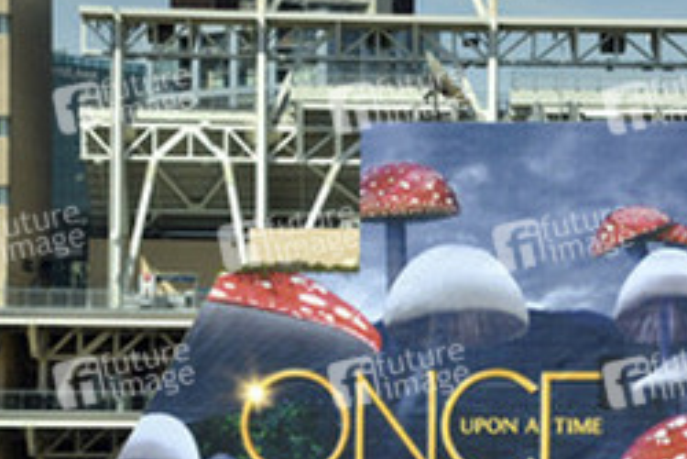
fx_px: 3609
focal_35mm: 189
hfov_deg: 10.8
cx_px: 599
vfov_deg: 7.3
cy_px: 308
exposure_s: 1/3200
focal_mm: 70
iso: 800
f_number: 5.3
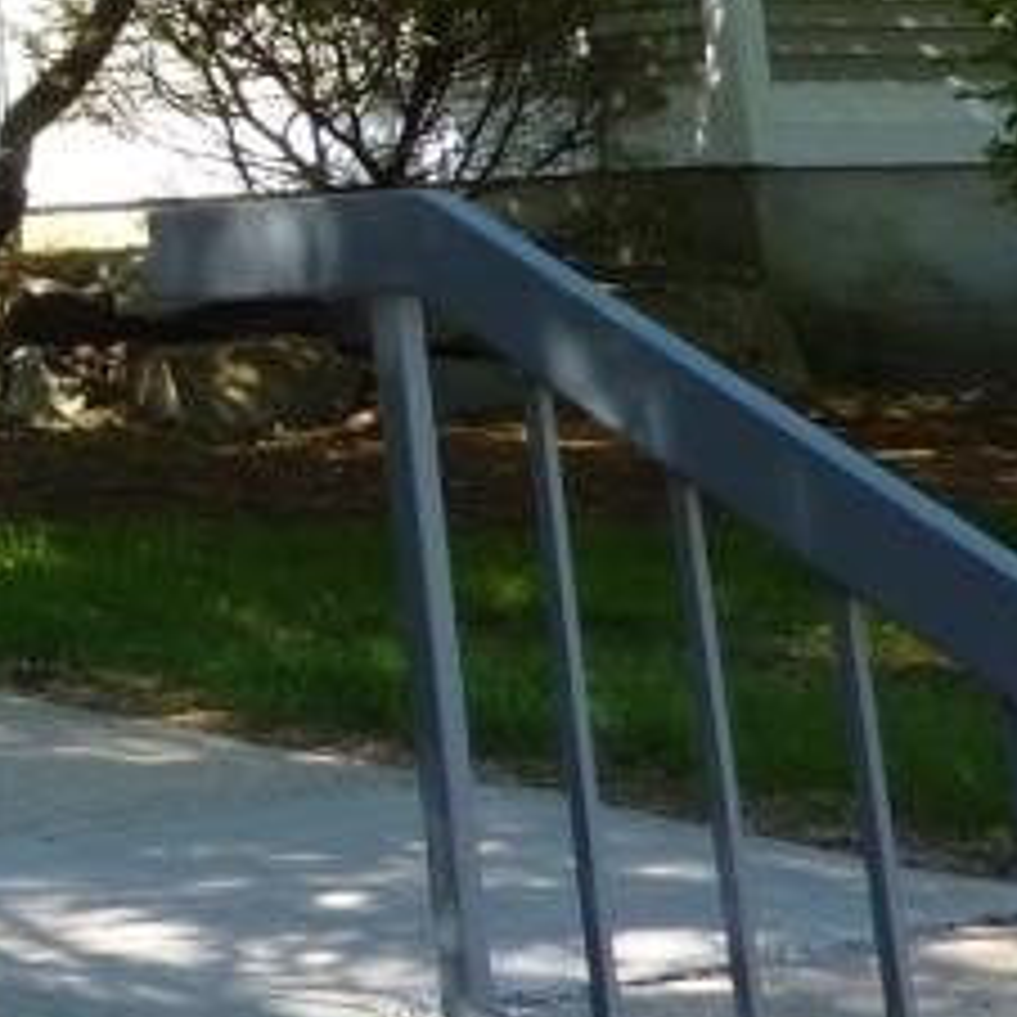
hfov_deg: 14.3
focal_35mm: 100
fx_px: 3324
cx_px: -1062
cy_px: -459
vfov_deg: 16.1
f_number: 4
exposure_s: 1/125
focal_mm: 4.1
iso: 80
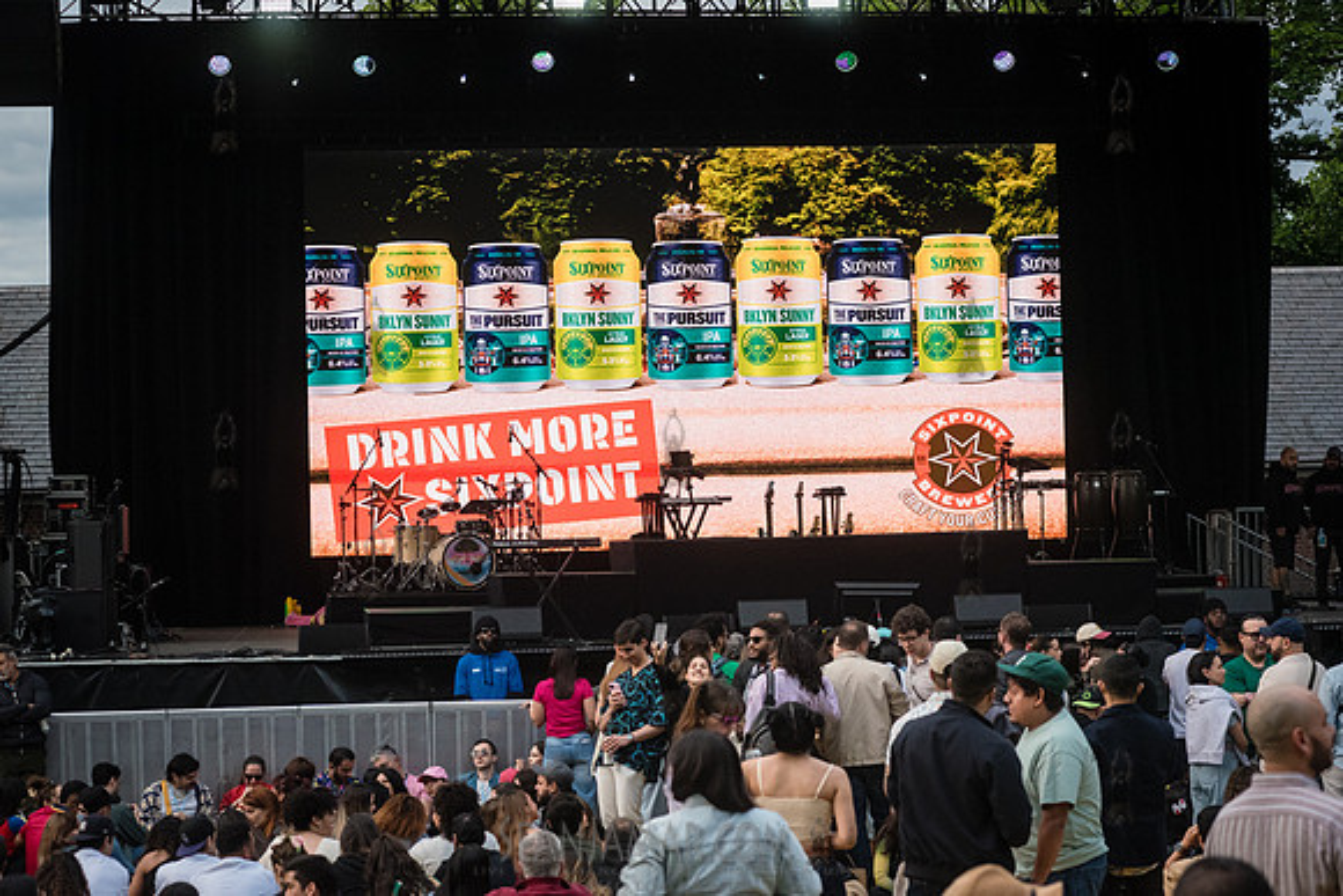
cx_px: 672
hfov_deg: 23.6
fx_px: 3209
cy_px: 448
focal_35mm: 86
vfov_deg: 15.9
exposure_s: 1/4000
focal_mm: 86
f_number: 5.6
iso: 4000
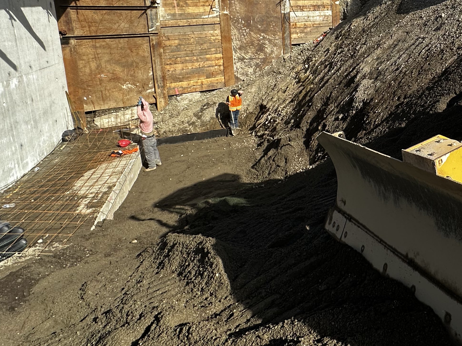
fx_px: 387
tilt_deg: -11.1
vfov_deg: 45.4
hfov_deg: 52.4
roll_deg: -1.4
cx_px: 434
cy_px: 62
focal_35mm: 29
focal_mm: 2.22
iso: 50
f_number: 2.2
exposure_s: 1/1453
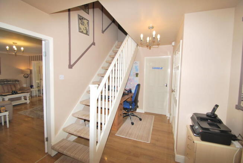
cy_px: 82
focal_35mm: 15
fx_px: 101
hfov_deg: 100.3
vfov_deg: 77.5
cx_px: 122
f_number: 4
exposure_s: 1/60
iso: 200
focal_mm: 10
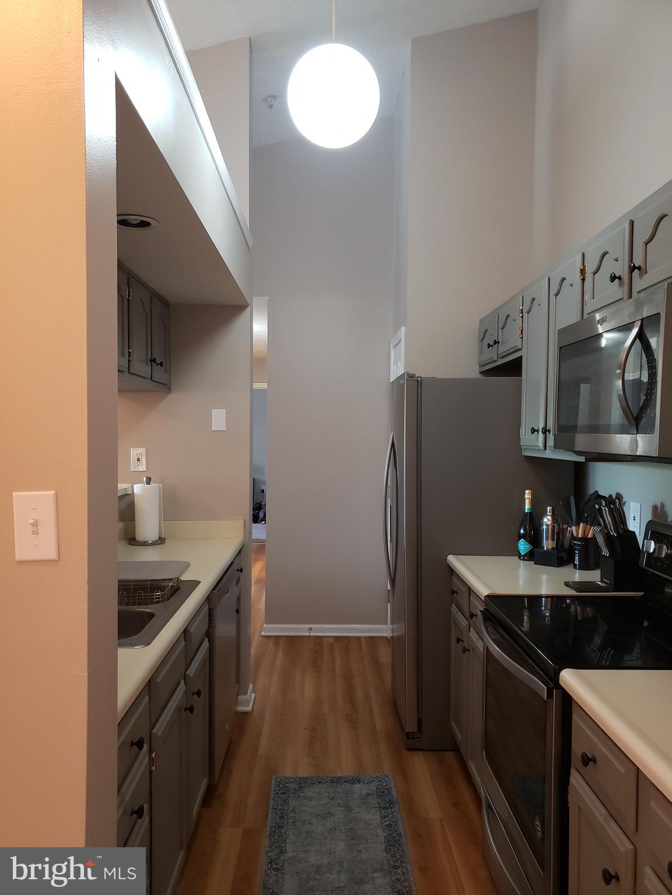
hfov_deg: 53.1
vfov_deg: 67.3
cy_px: 448
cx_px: 336
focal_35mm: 26
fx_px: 673
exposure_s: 1/40
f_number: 1.5
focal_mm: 4.3
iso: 250
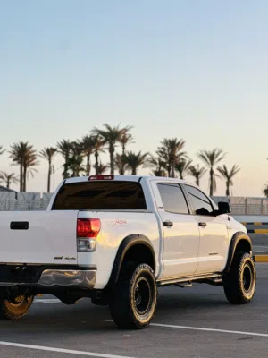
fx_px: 795
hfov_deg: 19.1
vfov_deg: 25.3
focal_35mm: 77
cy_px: 179
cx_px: 134
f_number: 2.8
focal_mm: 9
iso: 25
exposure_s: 1/121
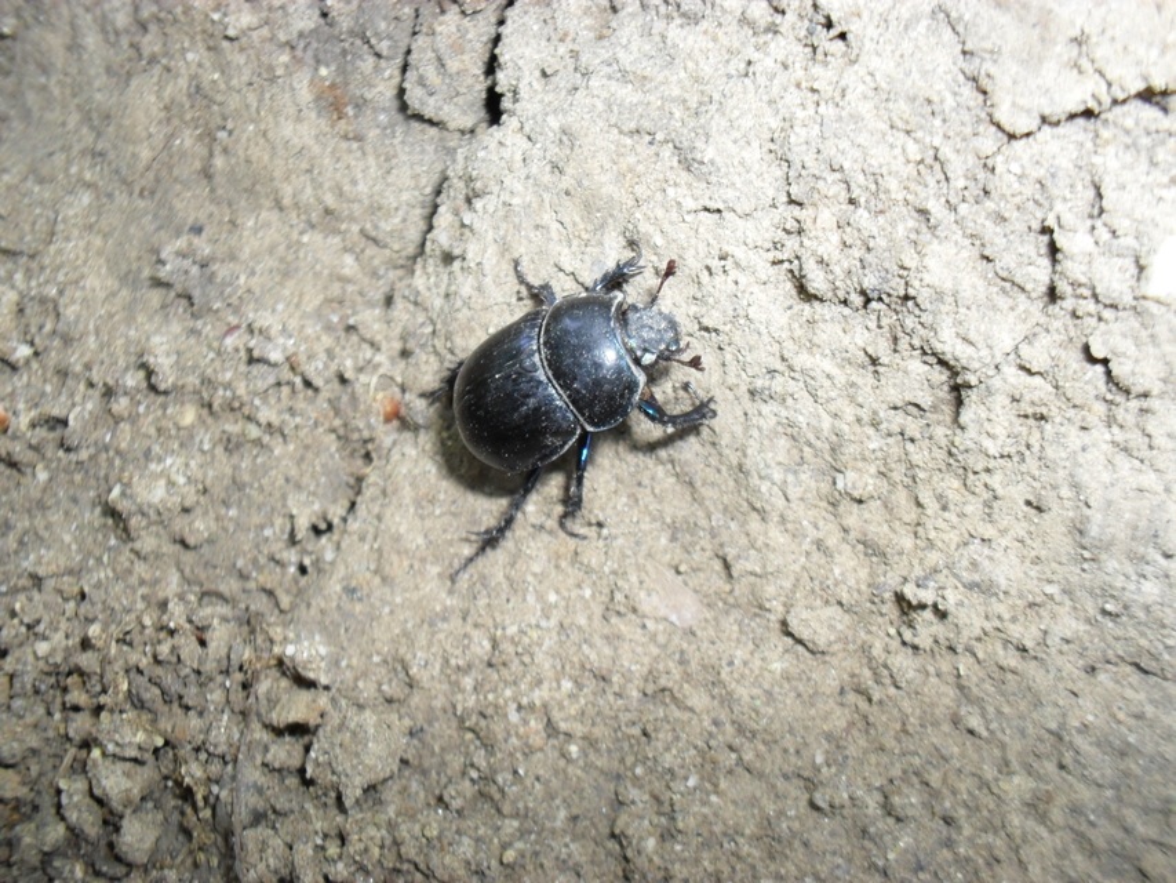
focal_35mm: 35
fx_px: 1189
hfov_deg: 52.6
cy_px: 442
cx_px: 588
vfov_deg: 40.7
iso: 200
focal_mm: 6.3
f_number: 3.2
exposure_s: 1/45
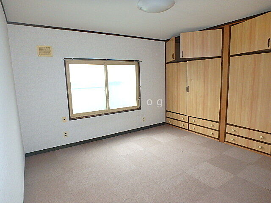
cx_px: 136
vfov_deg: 63.4
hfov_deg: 79.0
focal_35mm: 21
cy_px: 102
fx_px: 164
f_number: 3.5
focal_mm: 3.7
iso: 250
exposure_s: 1/30
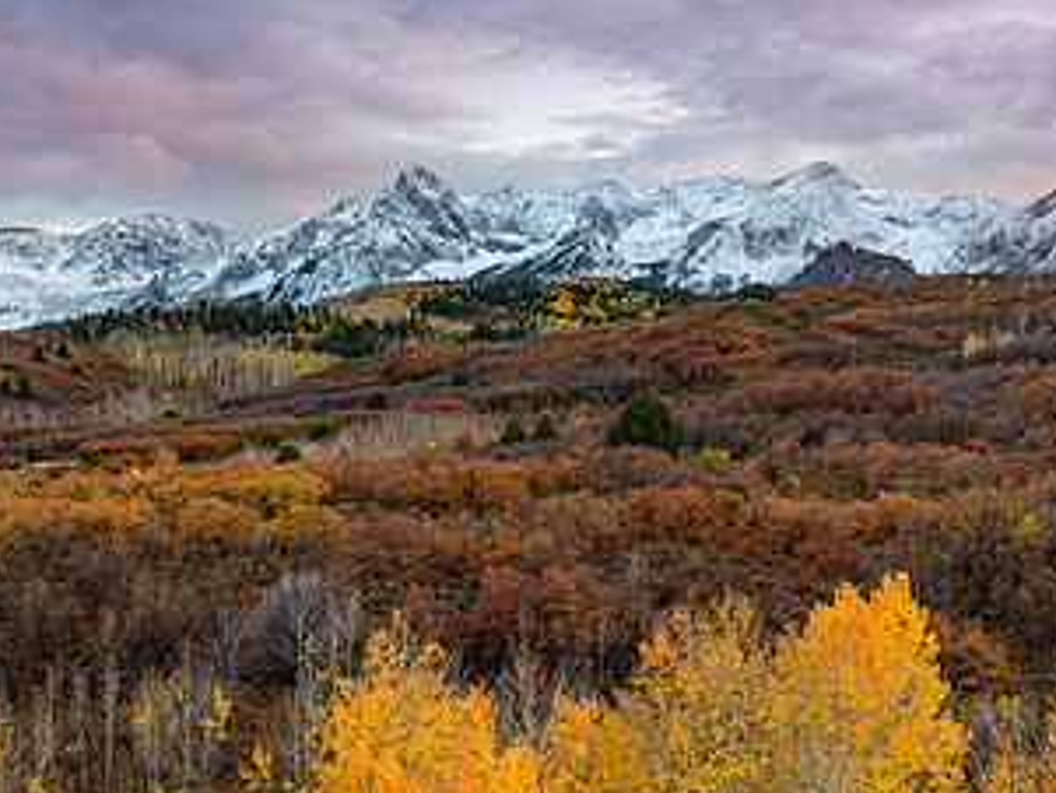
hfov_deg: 30.5
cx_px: 358
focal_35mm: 63
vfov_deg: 23.0
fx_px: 1923
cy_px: 616
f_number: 13
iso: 100
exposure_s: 1/1.25
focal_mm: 34
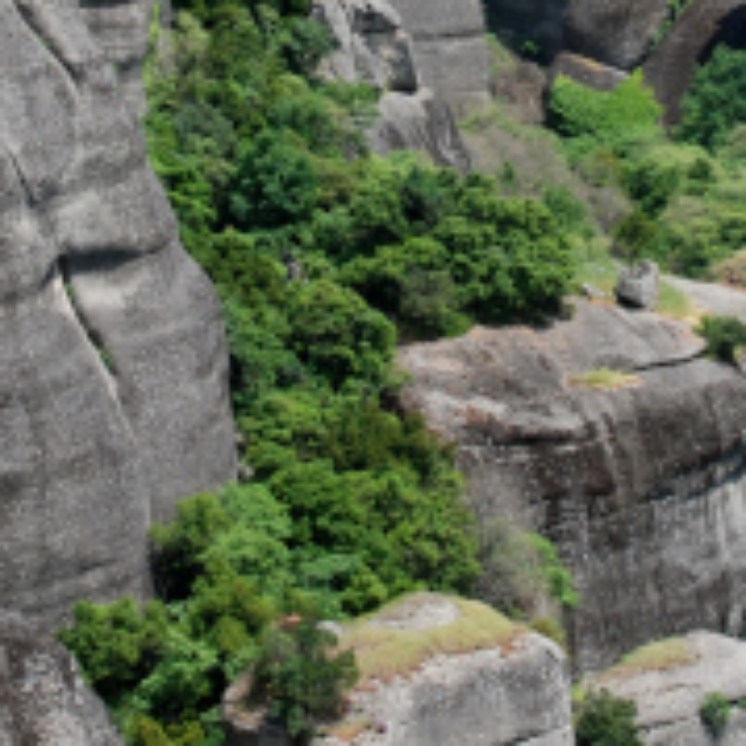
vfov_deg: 10.2
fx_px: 4145
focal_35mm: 170
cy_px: -2
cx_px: 404
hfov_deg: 10.3
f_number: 8
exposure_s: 1/320
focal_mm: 32
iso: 200
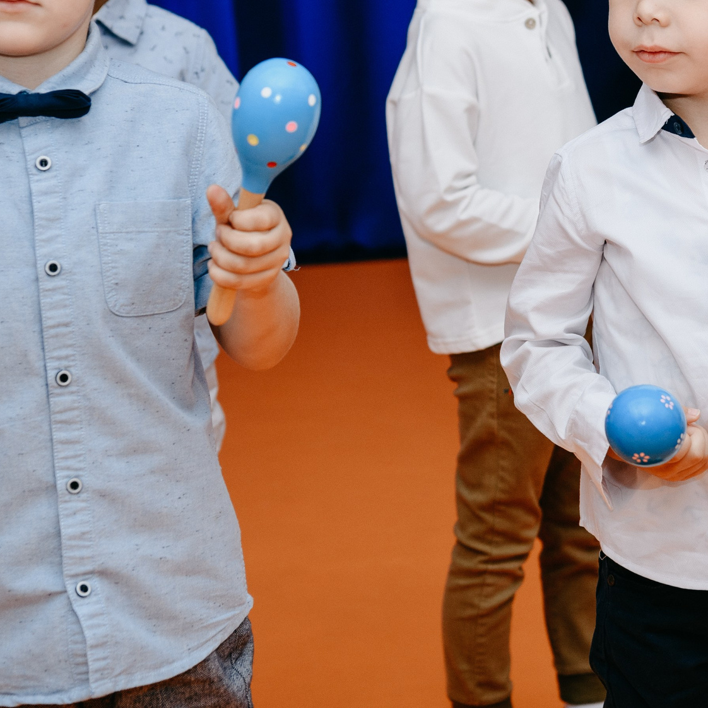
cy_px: 148
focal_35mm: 114
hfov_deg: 15.2
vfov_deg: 15.2
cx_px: 491
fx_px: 2638
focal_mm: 52
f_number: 4
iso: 250
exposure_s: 1/160
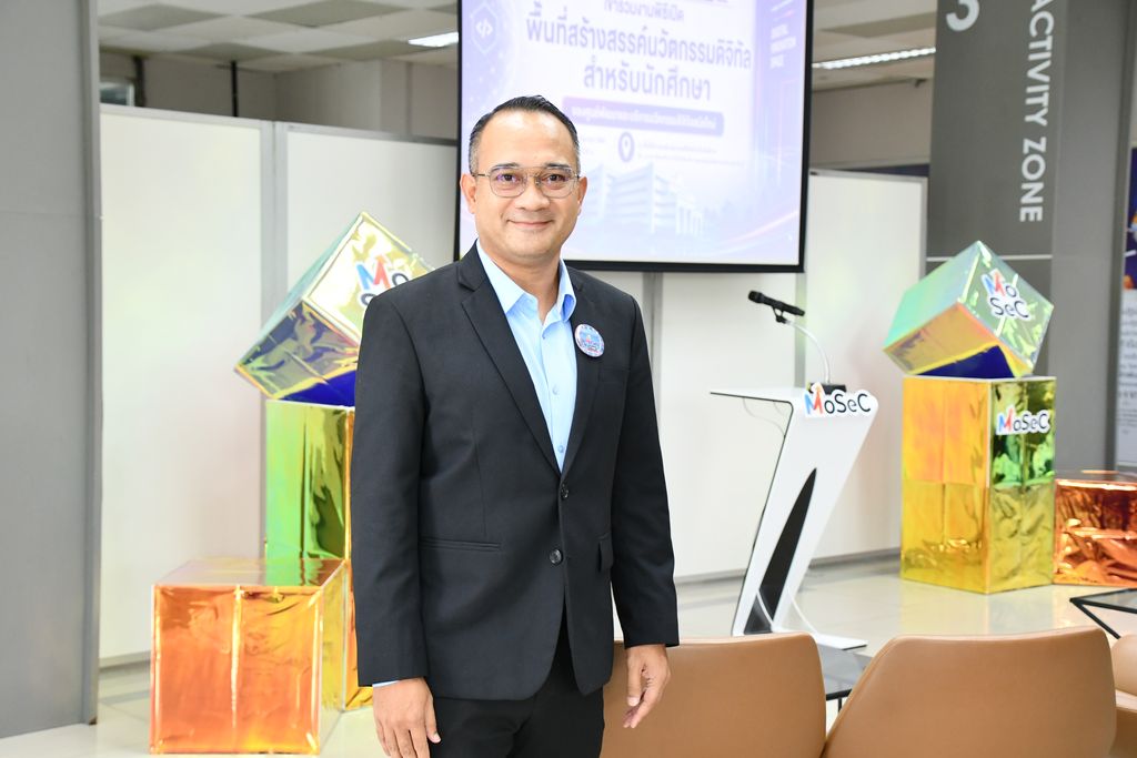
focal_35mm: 52
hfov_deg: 38.2
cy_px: 379
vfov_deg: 26.0
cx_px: 568
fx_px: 1642
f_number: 4.2
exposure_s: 1/125
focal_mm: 35
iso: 1400
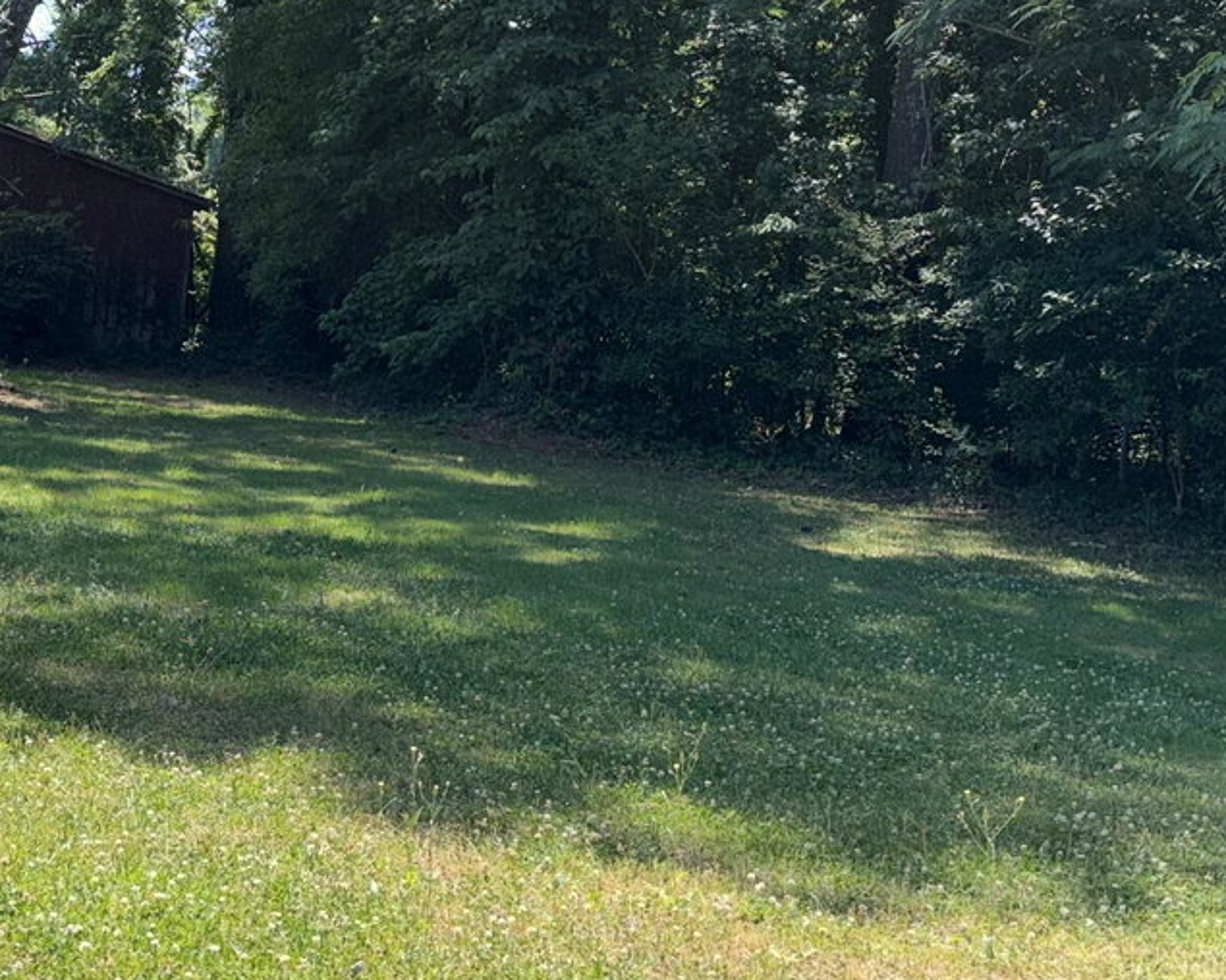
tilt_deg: +1.4
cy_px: 237
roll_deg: -5.1
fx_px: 2141
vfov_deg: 25.5
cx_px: 502
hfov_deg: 31.9
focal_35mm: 59
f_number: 1.78
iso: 64
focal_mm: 6.76
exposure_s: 1/858
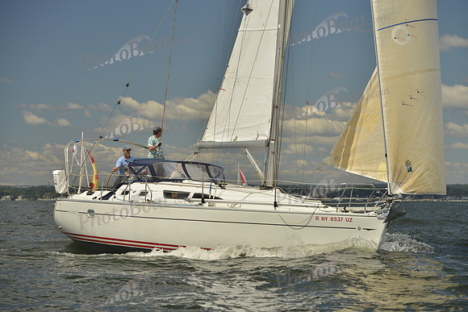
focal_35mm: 135
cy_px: 156
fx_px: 1755
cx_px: 234
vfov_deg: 10.2
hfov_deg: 15.2
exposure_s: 1/800
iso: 200
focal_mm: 135
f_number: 7.1
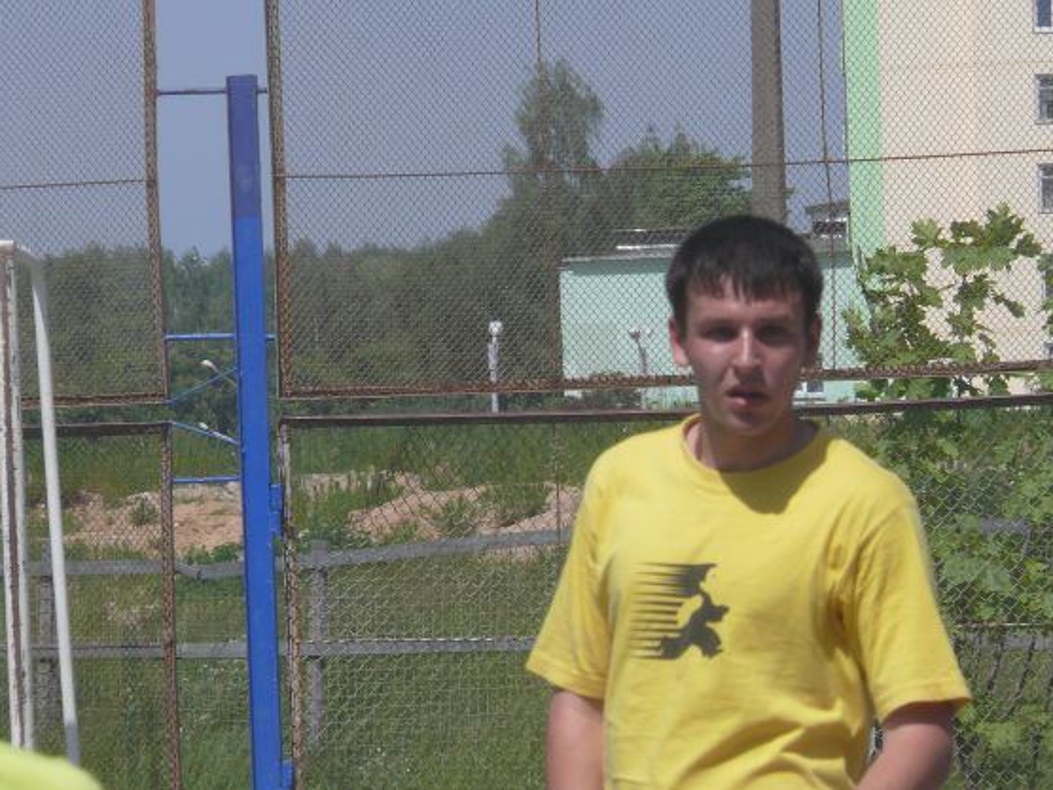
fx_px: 13385
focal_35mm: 440
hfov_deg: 4.5
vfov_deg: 3.4
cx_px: 525
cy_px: 396
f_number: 7.1
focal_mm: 64.8
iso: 100
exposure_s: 1/500
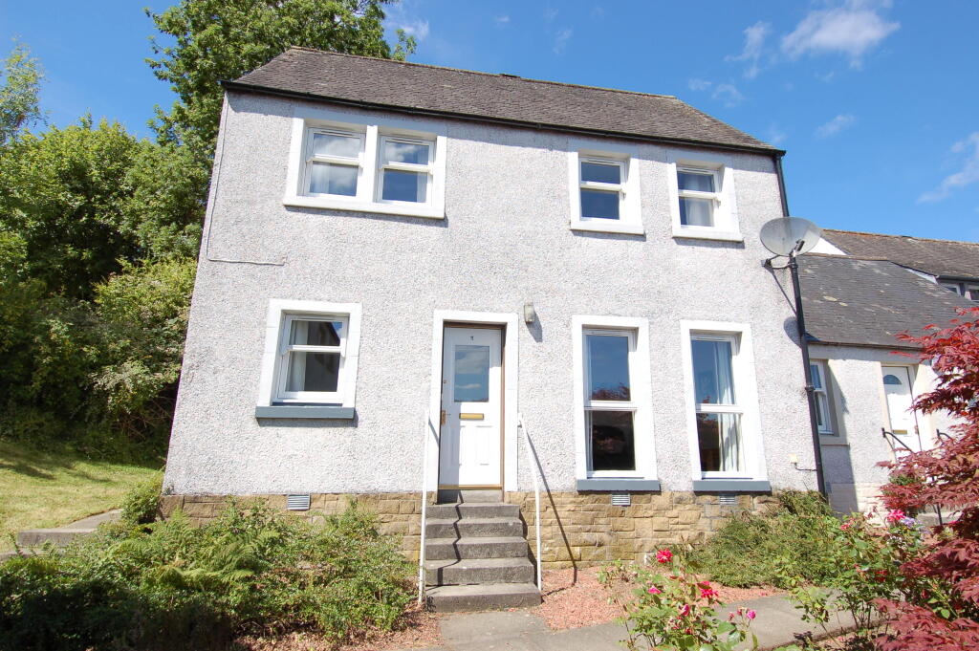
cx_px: 490
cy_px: 326
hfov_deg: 90.0
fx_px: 489
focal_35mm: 18
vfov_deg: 67.3
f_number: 8
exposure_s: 1/250
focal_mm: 12
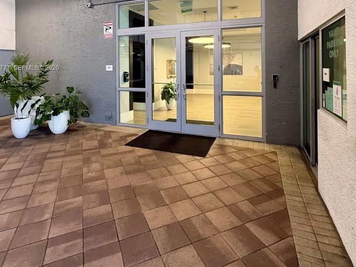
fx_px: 216
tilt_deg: -0.3
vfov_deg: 60.2
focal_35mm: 21
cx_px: 177
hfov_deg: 79.0
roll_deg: +0.0
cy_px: 69
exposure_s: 1/99
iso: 250
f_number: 2.2
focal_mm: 2.22
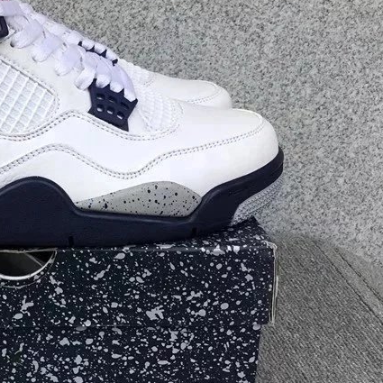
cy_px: 176
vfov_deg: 29.5
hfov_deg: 28.0
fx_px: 726
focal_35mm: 58
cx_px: 14
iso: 25
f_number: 2.4
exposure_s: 1/374
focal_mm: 3.3
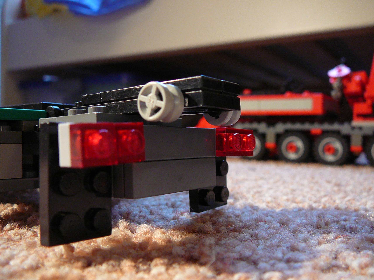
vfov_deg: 40.7
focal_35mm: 35
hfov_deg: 52.6
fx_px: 378
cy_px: 140
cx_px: 187
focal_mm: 5.2
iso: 200
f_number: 2.8
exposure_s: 1/8
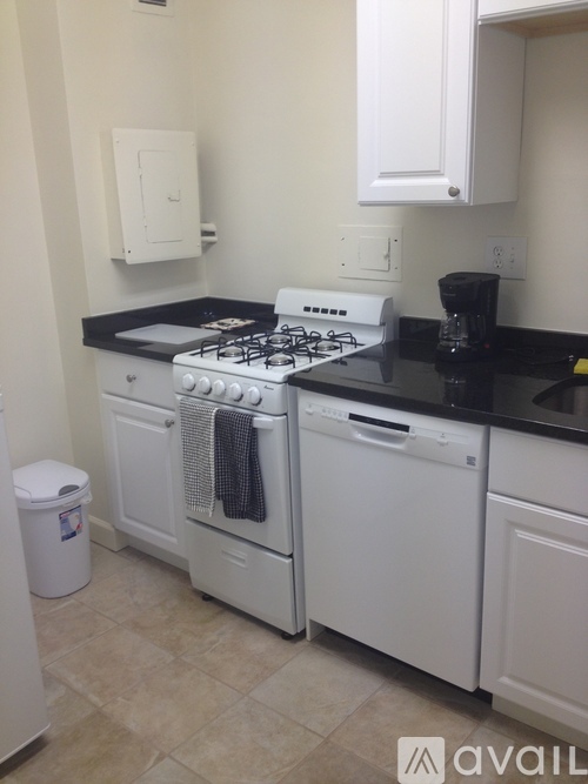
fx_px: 793
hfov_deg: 40.7
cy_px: 392
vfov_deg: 52.6
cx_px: 294
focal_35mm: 35
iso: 50
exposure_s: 1/26
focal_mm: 4.28
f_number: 2.4
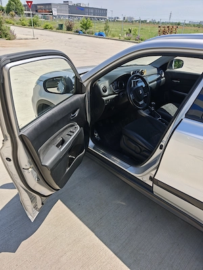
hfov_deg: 58.9
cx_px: 102
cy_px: 135
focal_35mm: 23
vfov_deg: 73.9
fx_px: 180
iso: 50
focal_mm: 8.67
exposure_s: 1/475
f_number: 1.8
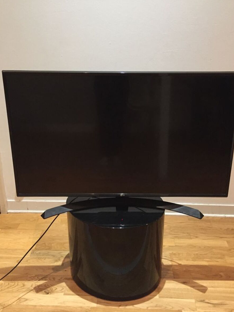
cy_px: 146
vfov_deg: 55.3
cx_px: 120
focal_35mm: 33
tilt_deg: -19.8
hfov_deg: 43.0
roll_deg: -0.6
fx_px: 297
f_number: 2.2
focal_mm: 4.15
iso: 250
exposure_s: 1/17
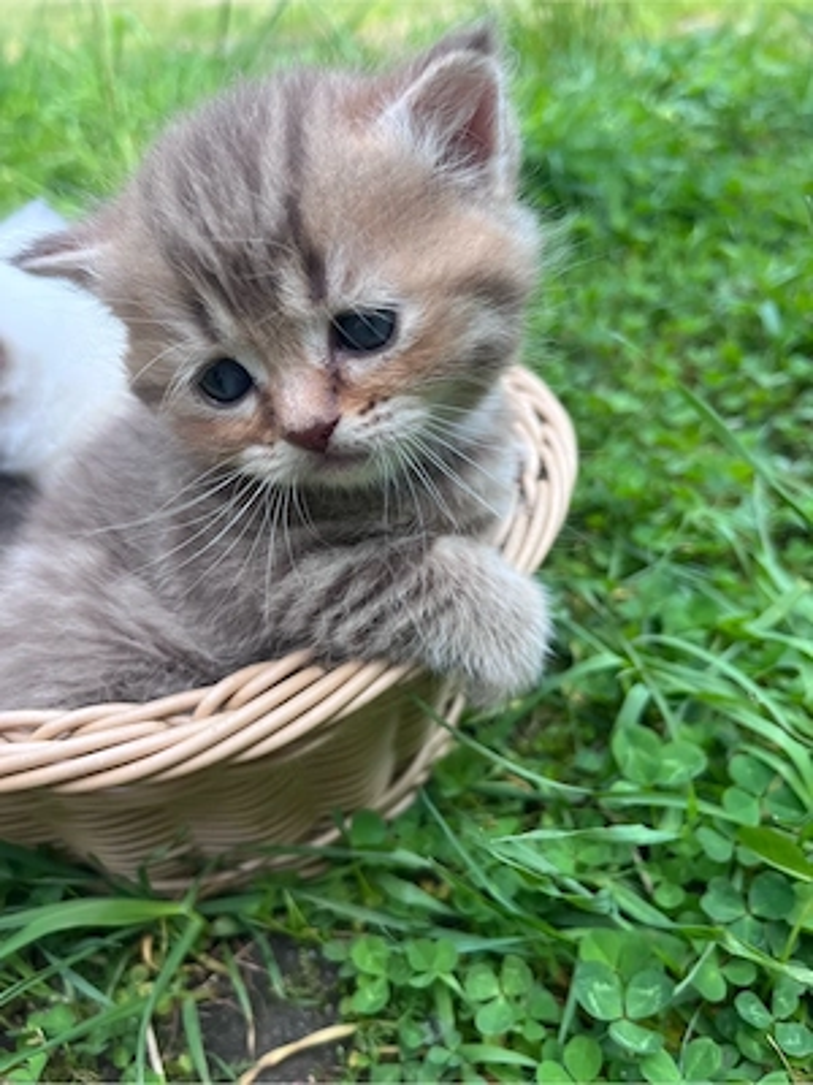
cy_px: 542
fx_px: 814
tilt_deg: -36.2
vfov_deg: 67.3
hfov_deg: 53.1
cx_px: 406
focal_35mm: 26
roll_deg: +7.3
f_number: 1.6
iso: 50
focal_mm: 5.1
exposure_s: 1/605
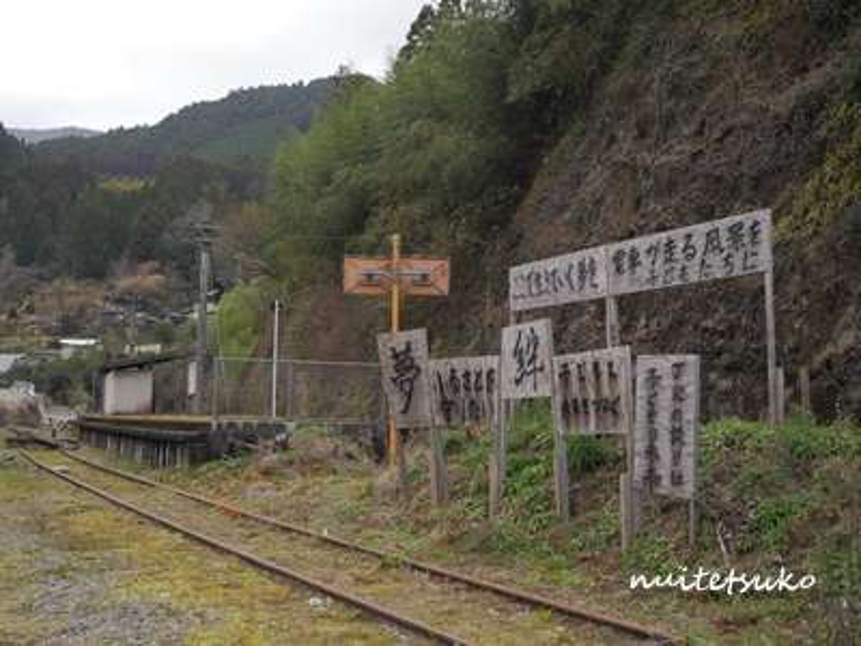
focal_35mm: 42
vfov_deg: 34.3
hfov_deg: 44.8
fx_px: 1045
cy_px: 323
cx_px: 430
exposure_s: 1/200
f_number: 5
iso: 320
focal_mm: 21
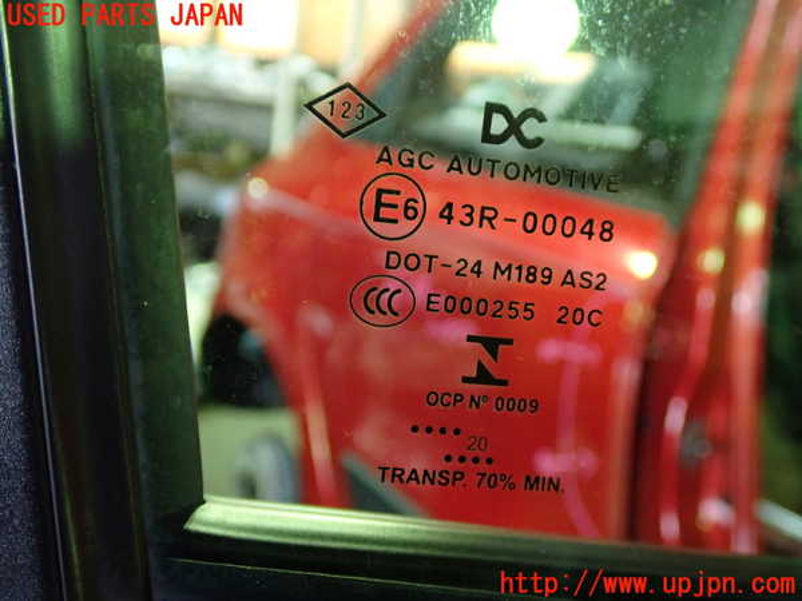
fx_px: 880
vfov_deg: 37.7
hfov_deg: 49.0
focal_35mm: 38
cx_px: 401
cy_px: 300
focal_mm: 6.83
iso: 800
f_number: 2.7
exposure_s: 1/25
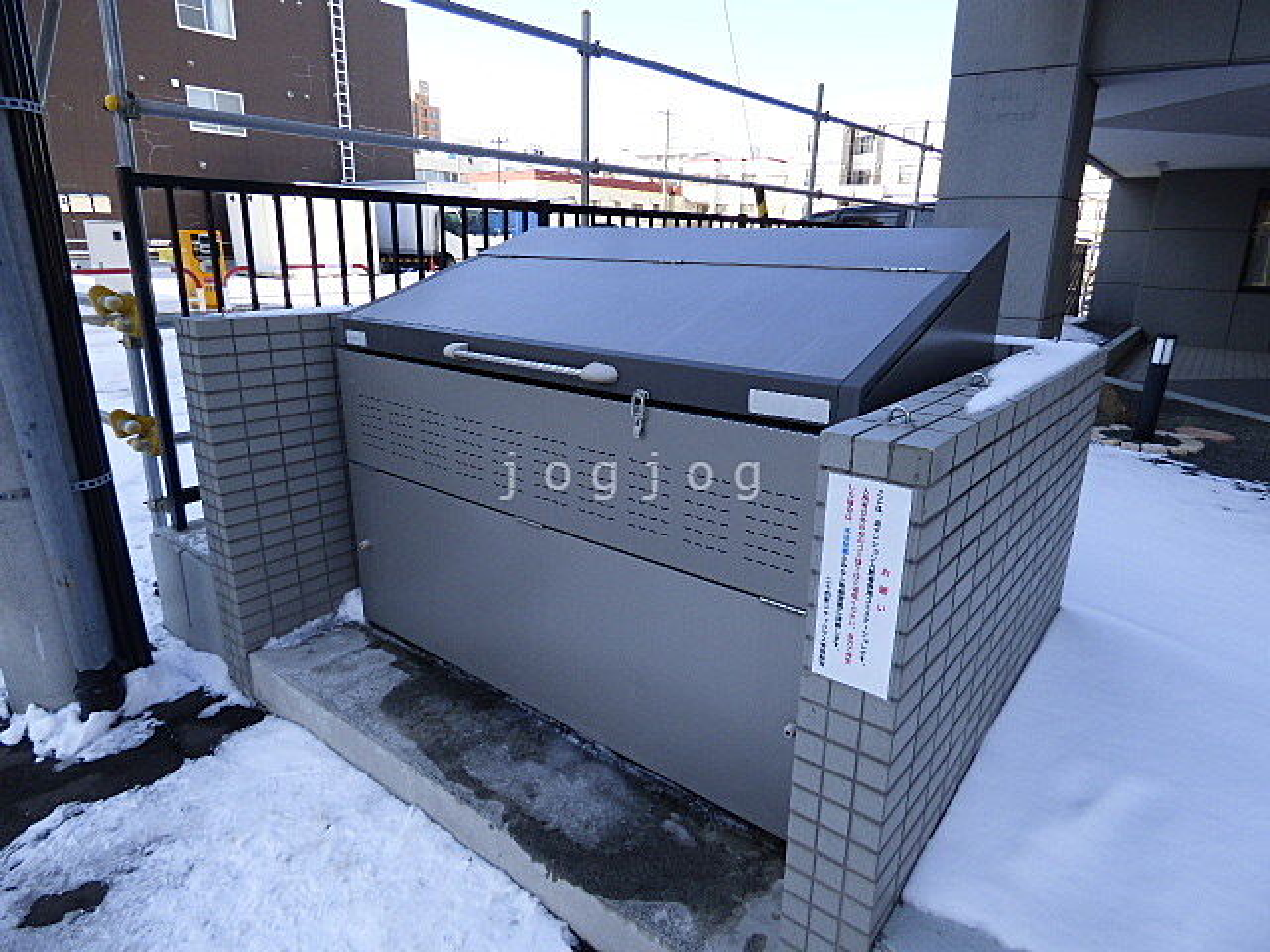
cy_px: 476
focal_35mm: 20
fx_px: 734
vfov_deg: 66.0
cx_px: 635
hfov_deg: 81.7
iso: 100
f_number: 2.8
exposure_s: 1/500
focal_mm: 3.58
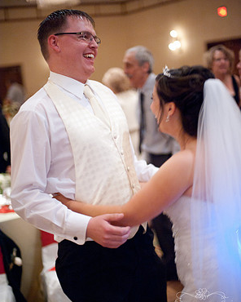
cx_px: 120
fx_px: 508
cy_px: 158
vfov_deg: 33.0
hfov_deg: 26.7
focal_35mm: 57
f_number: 1.4
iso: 4000
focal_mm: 50
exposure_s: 1/60
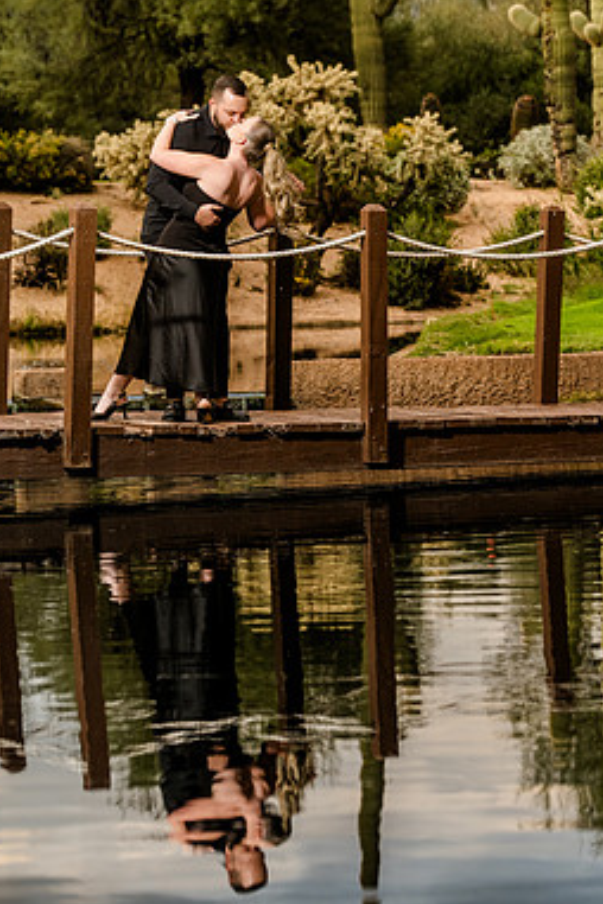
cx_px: 339
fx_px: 3919
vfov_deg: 13.2
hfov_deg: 8.8
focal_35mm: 156
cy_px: 399
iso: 400
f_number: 5.6
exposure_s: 1/200
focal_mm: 132
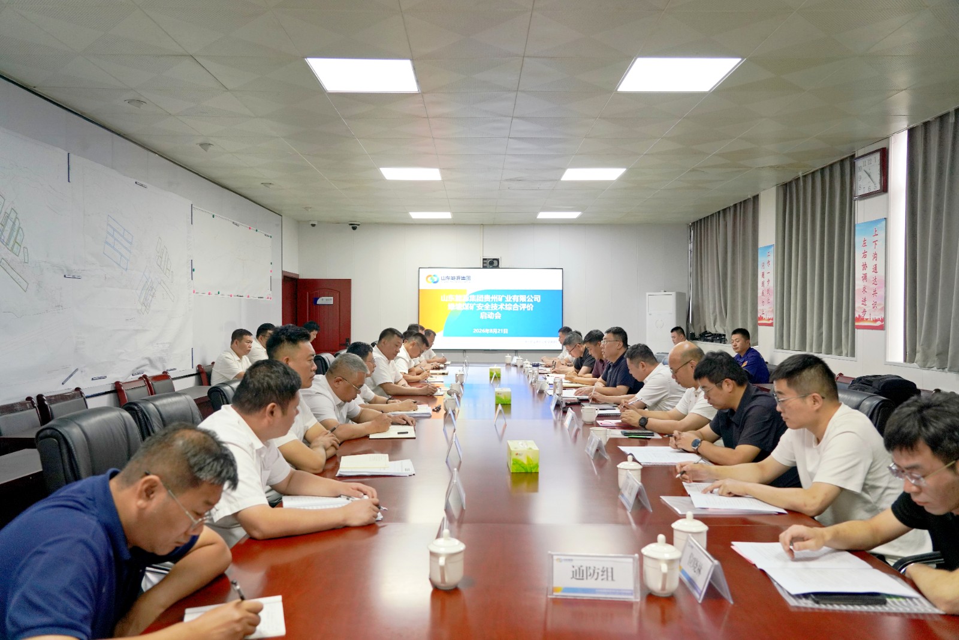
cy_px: 320
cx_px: 480
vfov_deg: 49.6
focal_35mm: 26
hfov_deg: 69.4
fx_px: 693
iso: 1000
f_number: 4
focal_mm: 26
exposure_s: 1/160
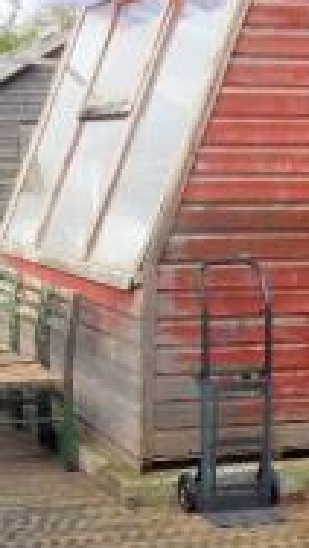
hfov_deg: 14.9
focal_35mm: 81
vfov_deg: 26.0
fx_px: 1178
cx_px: 98
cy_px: 386
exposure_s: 1/90
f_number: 7.5
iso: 80
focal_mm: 4.2
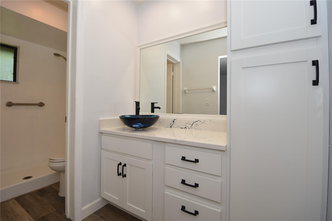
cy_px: 110
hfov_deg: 100.4
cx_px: 166
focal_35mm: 15
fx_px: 138
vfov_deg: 77.3
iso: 200
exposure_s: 1/80
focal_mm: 10
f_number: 4.5
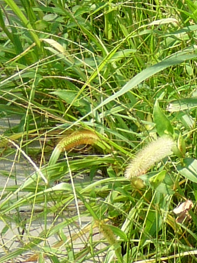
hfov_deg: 5.9
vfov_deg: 7.7
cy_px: -158
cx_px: 231
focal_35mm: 250
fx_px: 1898
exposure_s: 1/200
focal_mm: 7.6
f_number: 4.1
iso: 100
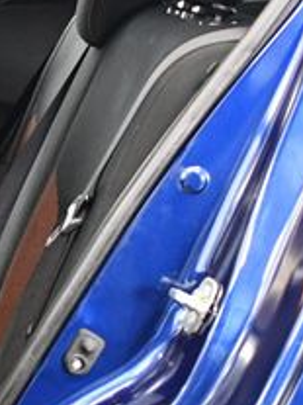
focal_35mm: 107
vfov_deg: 18.4
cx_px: -129
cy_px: 215
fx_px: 1250
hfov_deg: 13.2
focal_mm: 18
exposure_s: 1/80
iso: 3200
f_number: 3.5
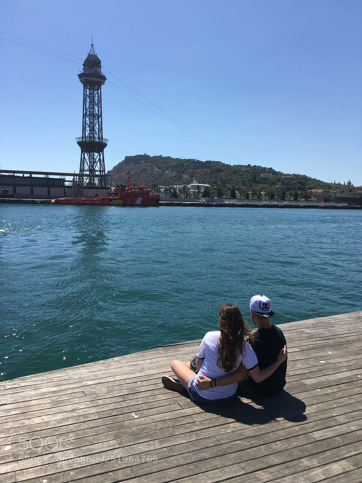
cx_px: 181
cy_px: 242
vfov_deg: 61.7
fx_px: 404
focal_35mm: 29
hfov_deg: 48.2
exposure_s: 1/1972
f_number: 2.2
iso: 25
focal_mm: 4.15
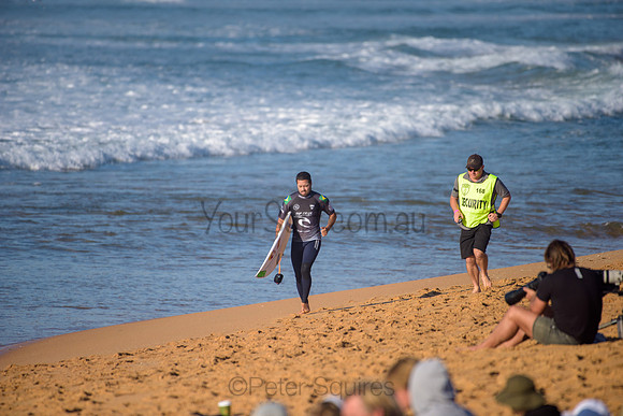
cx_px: 312
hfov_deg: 4.1
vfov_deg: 2.8
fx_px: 8654
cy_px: 208
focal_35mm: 500
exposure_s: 1/2000
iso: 320
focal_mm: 500
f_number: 5.6
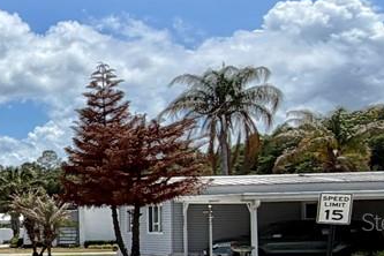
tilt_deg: -0.5
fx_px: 747
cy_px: 221
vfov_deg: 19.2
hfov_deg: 17.0
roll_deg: +1.0
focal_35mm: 70
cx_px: -452
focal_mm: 2.22
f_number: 2.2
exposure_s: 1/1050
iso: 20
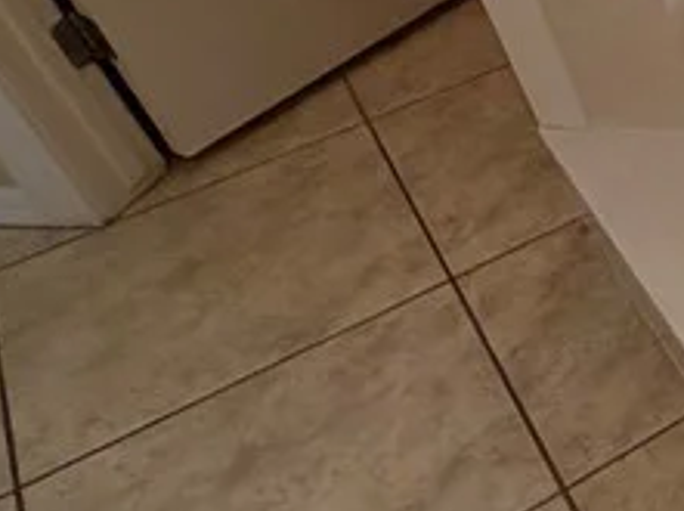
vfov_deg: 21.3
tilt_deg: -34.6
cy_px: -59
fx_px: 1282
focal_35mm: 65
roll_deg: -1.2
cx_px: 1368
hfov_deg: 18.8
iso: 160
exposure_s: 1/120
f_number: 2.2
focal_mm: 2.22
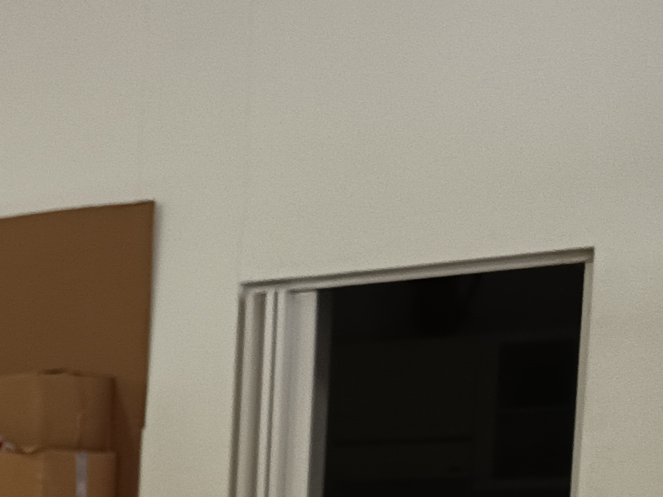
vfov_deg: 14.6
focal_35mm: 96
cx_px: -638
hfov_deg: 16.1
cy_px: 692
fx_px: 1839
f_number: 1.7
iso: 984
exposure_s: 1/25
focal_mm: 5.27
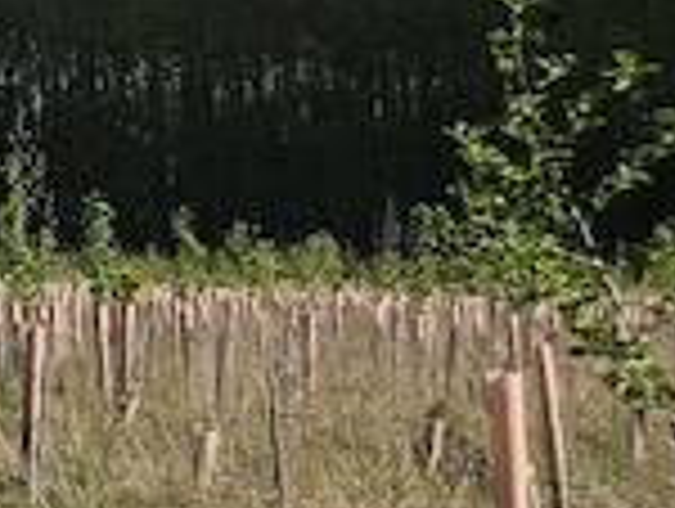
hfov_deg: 9.3
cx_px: -1530
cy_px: 13
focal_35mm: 153
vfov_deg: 9.7
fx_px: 2988
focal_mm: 5.4
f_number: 1.8
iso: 25
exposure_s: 1/2277
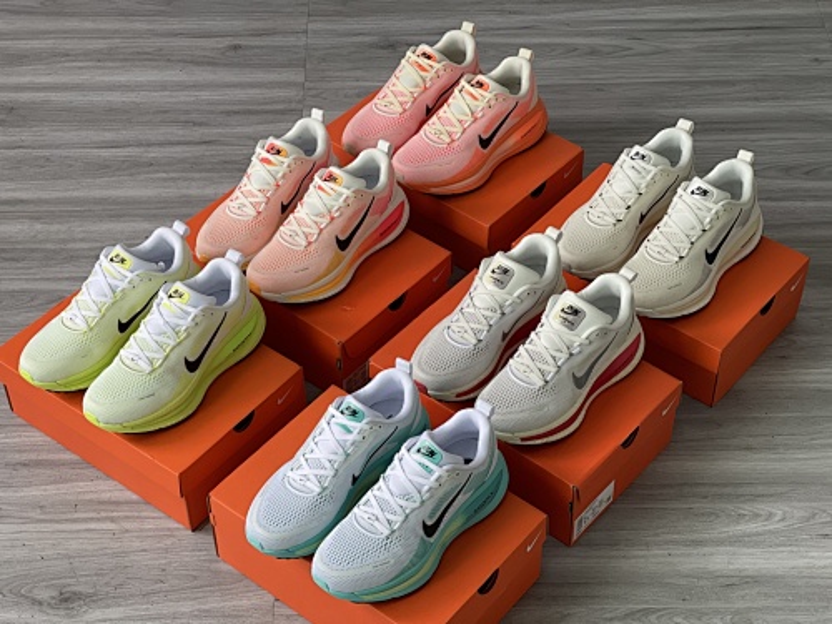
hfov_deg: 30.3
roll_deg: +0.3
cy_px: 312
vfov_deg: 22.9
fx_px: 1538
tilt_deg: -44.0
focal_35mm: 64
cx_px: 416
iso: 125
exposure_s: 1/121
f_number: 2.2
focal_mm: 7.5
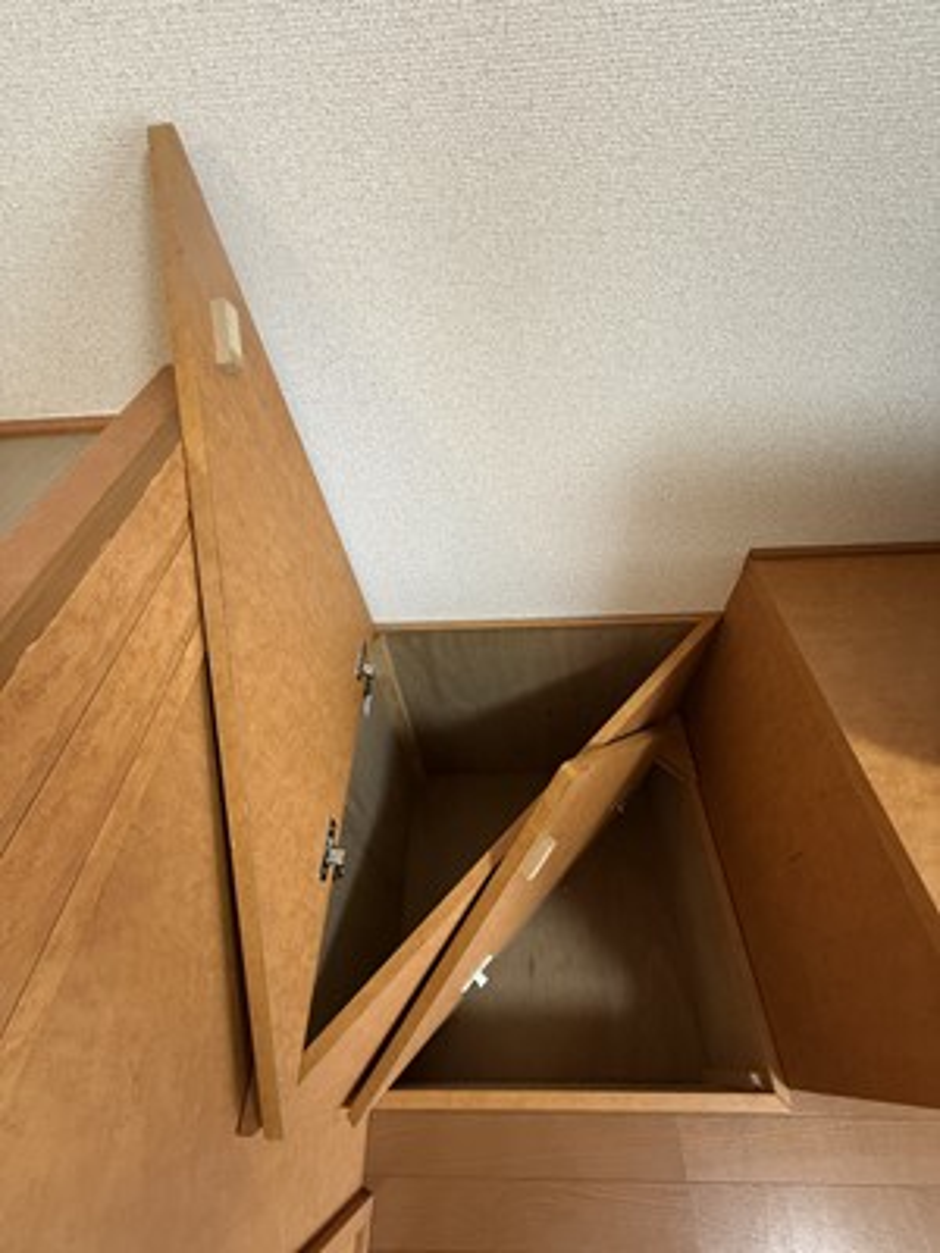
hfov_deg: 85.7
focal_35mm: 14
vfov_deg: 102.1
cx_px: 470
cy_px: 626
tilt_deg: -48.6
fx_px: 507
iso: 320
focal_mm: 2.22
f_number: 2.2
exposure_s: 1/50
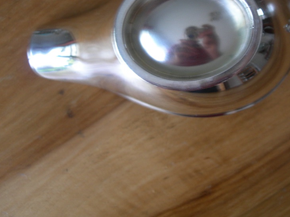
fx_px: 444
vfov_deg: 27.5
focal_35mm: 53
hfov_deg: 36.0
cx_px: 178
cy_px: 87
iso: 50
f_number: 2.8
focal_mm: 7.8
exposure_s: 1/5.7
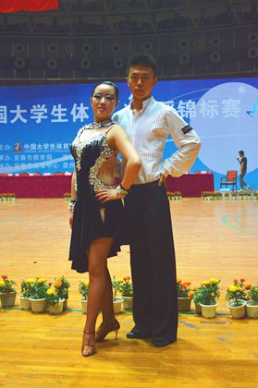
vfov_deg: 38.9
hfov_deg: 26.4
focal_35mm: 51
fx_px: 550
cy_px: 194
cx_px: 129
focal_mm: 34
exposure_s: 1/160
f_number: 5.6
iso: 800
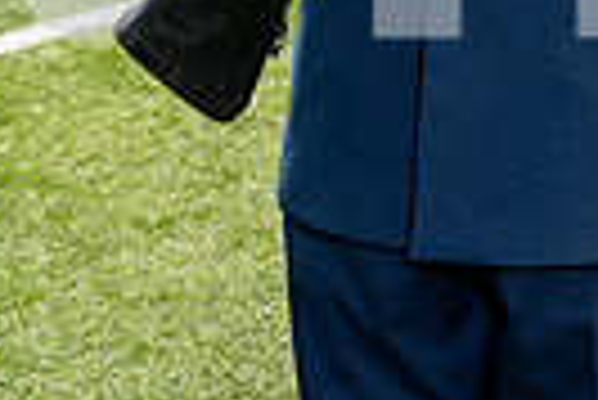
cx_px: 535
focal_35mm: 135
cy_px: -413
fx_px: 2245
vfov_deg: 9.5
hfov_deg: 15.0
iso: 320
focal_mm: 40
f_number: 7.1
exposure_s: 1/250
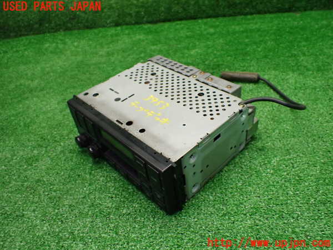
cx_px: 166
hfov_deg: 60.0
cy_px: 125
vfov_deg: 46.8
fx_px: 289
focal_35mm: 30
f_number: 2.3
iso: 500
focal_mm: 5.4
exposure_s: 1/125
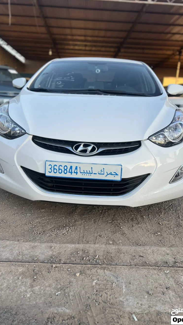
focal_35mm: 29
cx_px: 87
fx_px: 250
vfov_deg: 66.1
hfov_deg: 40.2
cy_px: 164
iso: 50
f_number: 1.5
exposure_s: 1/581
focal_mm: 5.7
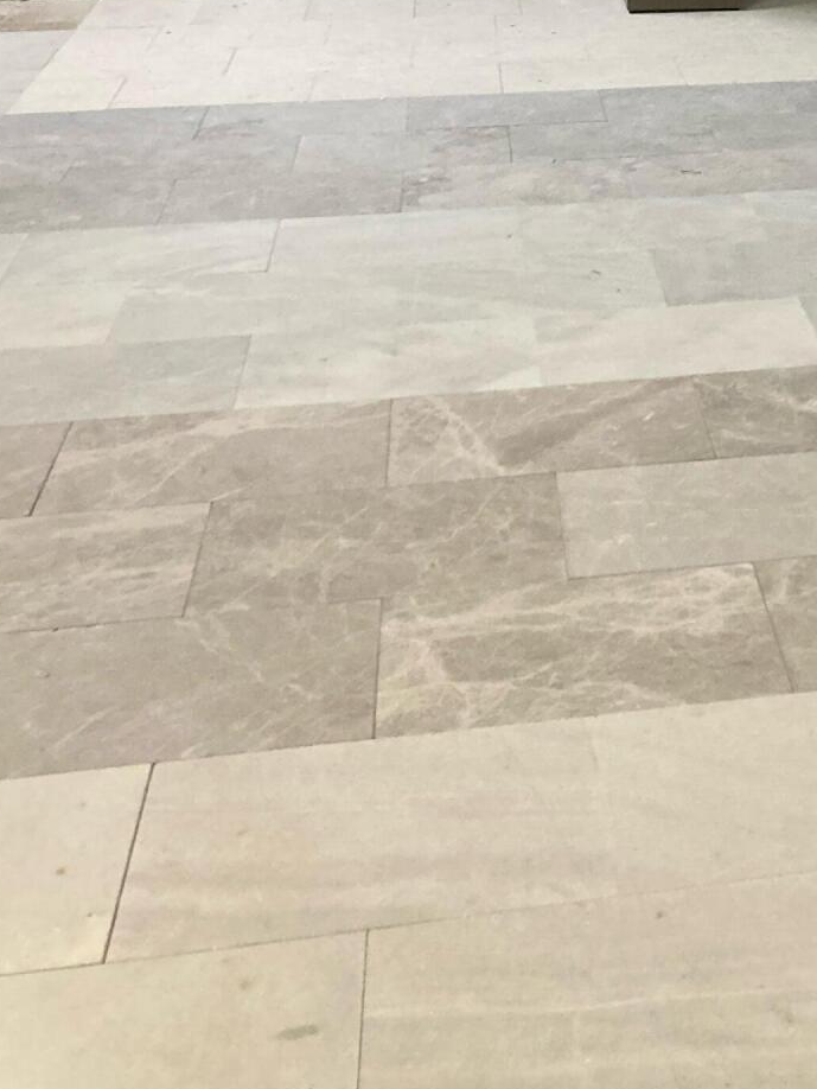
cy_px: -60
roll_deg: -1.2
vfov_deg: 29.1
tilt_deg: -8.2
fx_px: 1919
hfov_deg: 23.0
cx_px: 834
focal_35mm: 61
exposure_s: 1/60
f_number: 1.8
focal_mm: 3.99
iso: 200
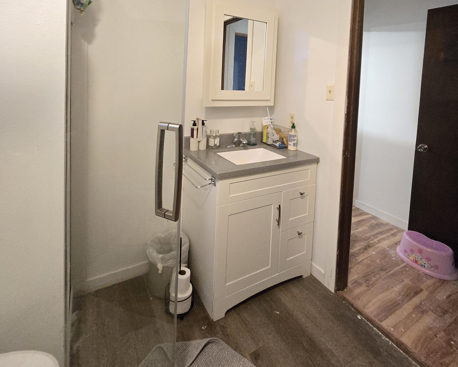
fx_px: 230
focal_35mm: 17
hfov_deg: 89.6
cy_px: 102
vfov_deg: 72.8
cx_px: 228
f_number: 2.2
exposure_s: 1/30
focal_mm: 2.2
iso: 1250
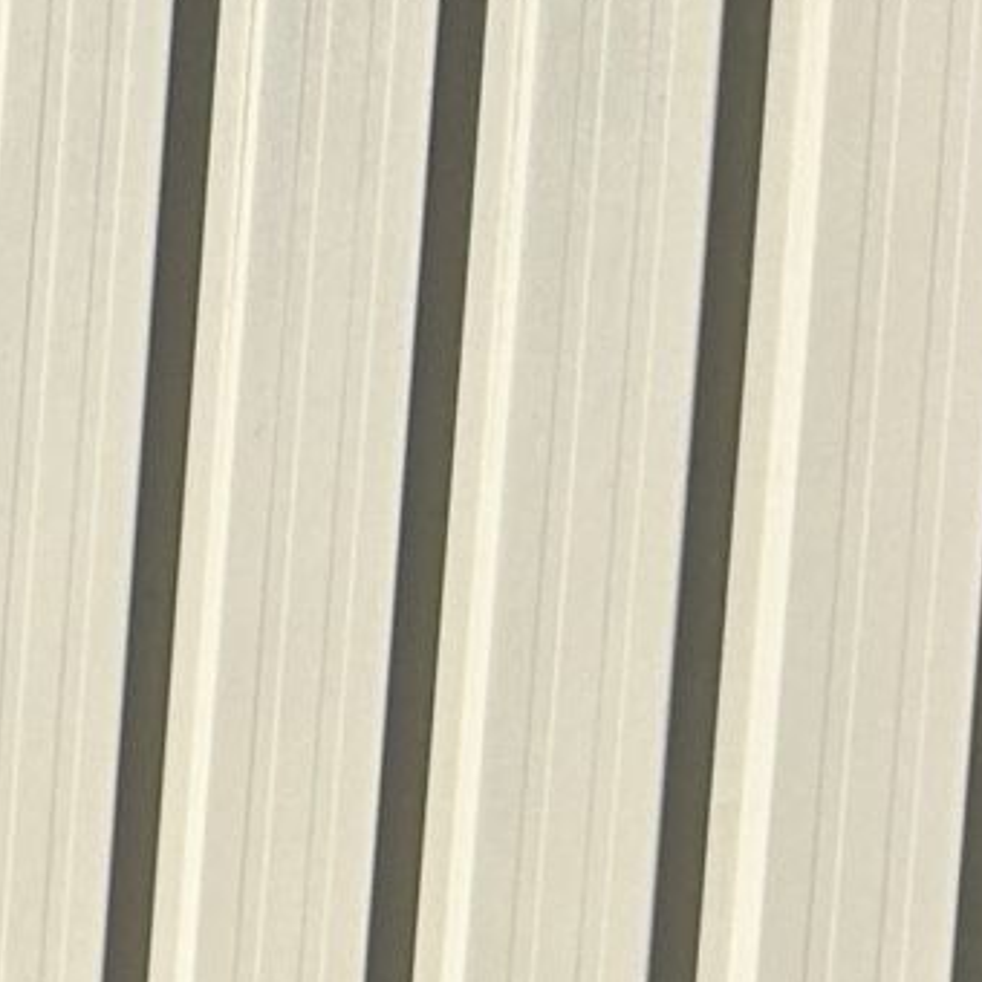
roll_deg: -0.1
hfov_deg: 7.7
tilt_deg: -4.1
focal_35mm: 173
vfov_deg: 9.4
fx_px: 5552
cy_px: 1967
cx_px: -2634
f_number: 1.5
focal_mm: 5.7
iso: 50
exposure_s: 1/5319
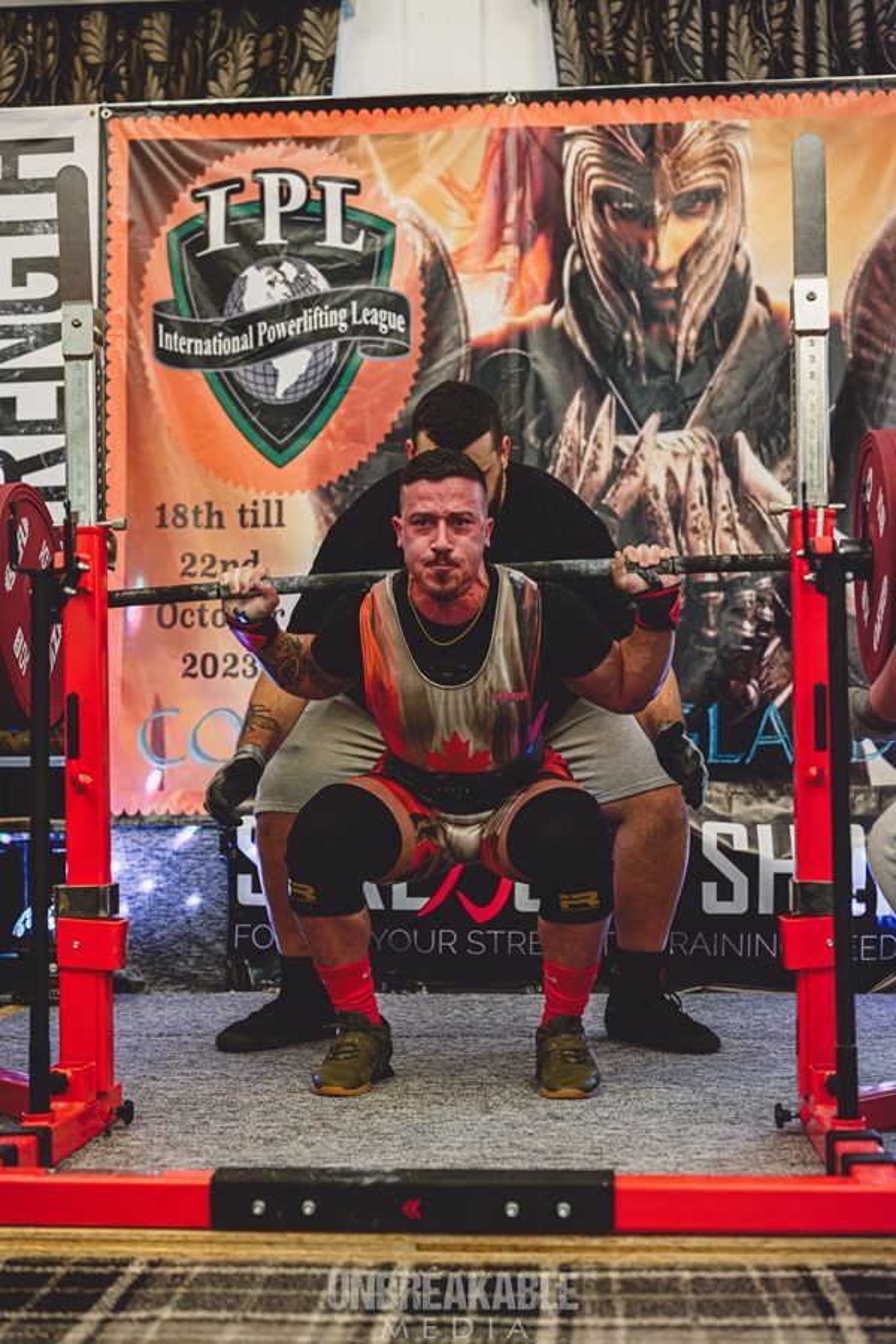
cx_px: 448
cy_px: 672
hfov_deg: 27.0
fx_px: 1867
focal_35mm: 50
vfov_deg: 39.6
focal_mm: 50
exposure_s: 1/200
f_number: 2.8
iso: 6400
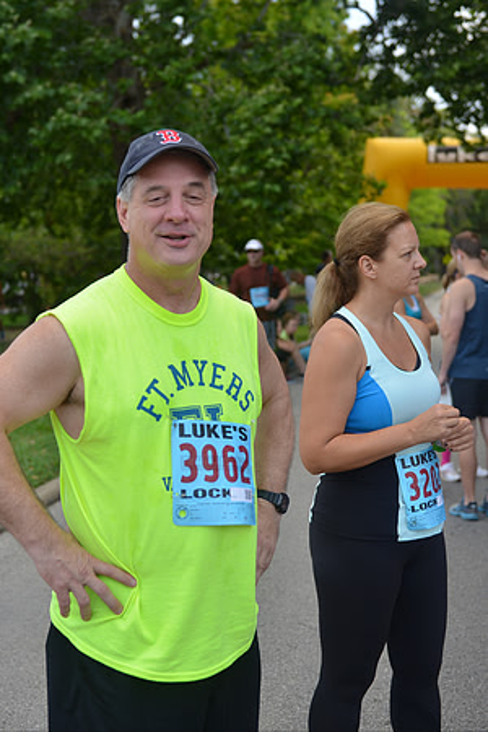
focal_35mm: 36
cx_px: 244
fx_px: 732
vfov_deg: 53.1
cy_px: 366
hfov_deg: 36.9
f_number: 2.8
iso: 125
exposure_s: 1/250
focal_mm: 36
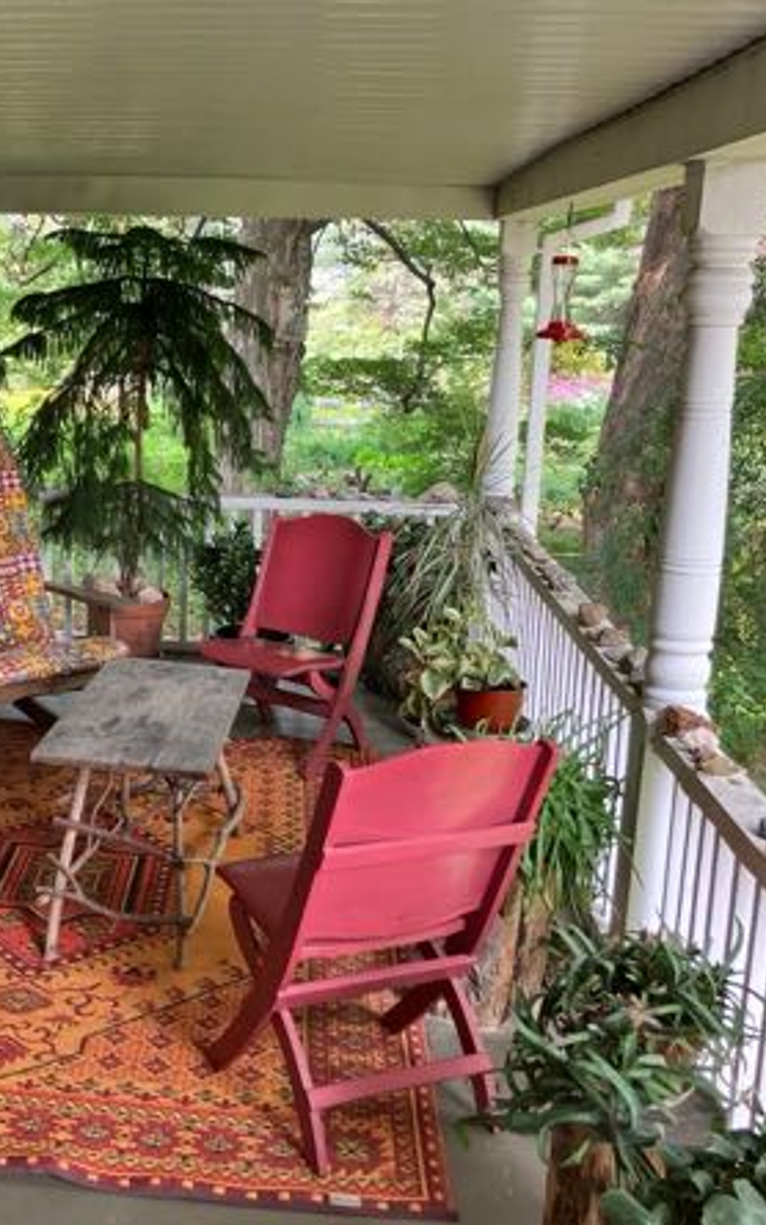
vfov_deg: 49.3
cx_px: 105
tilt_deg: -13.0
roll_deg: -0.4
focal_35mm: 40
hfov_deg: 30.8
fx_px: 1336
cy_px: 608
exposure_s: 1/121
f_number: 1.8
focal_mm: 3.99
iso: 64
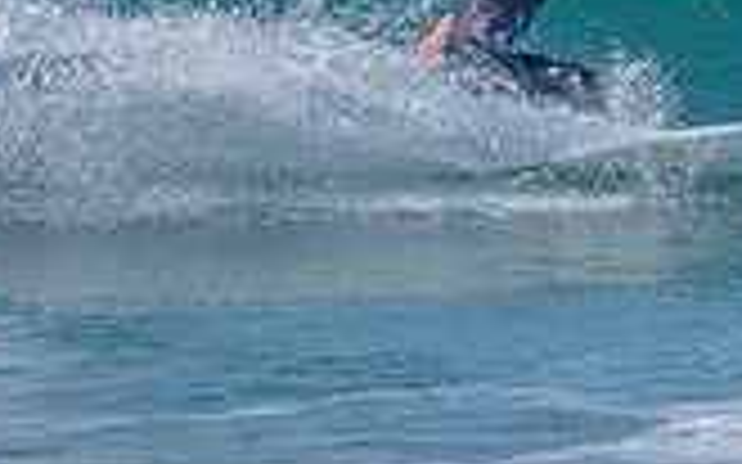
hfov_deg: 1.2
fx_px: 36124
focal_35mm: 1787
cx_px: 522
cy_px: -119
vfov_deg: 0.7
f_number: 5.6
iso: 250
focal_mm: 500
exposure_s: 1/2500
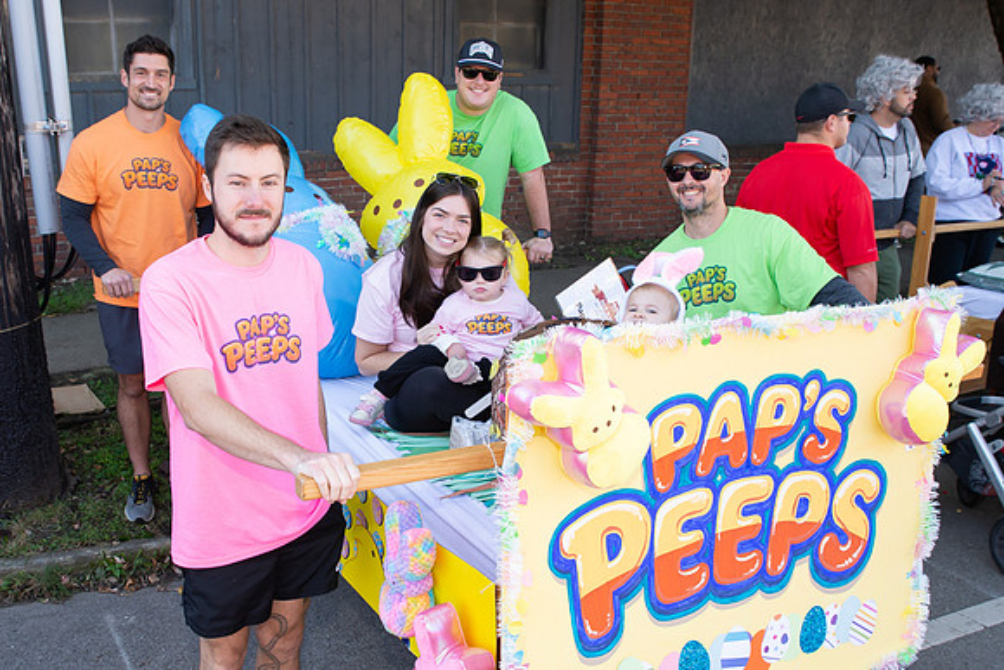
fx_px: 990
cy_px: 402
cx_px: 426
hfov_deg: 53.6
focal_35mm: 35
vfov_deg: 37.2
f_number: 5.6
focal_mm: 24
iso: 640
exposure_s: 1/200
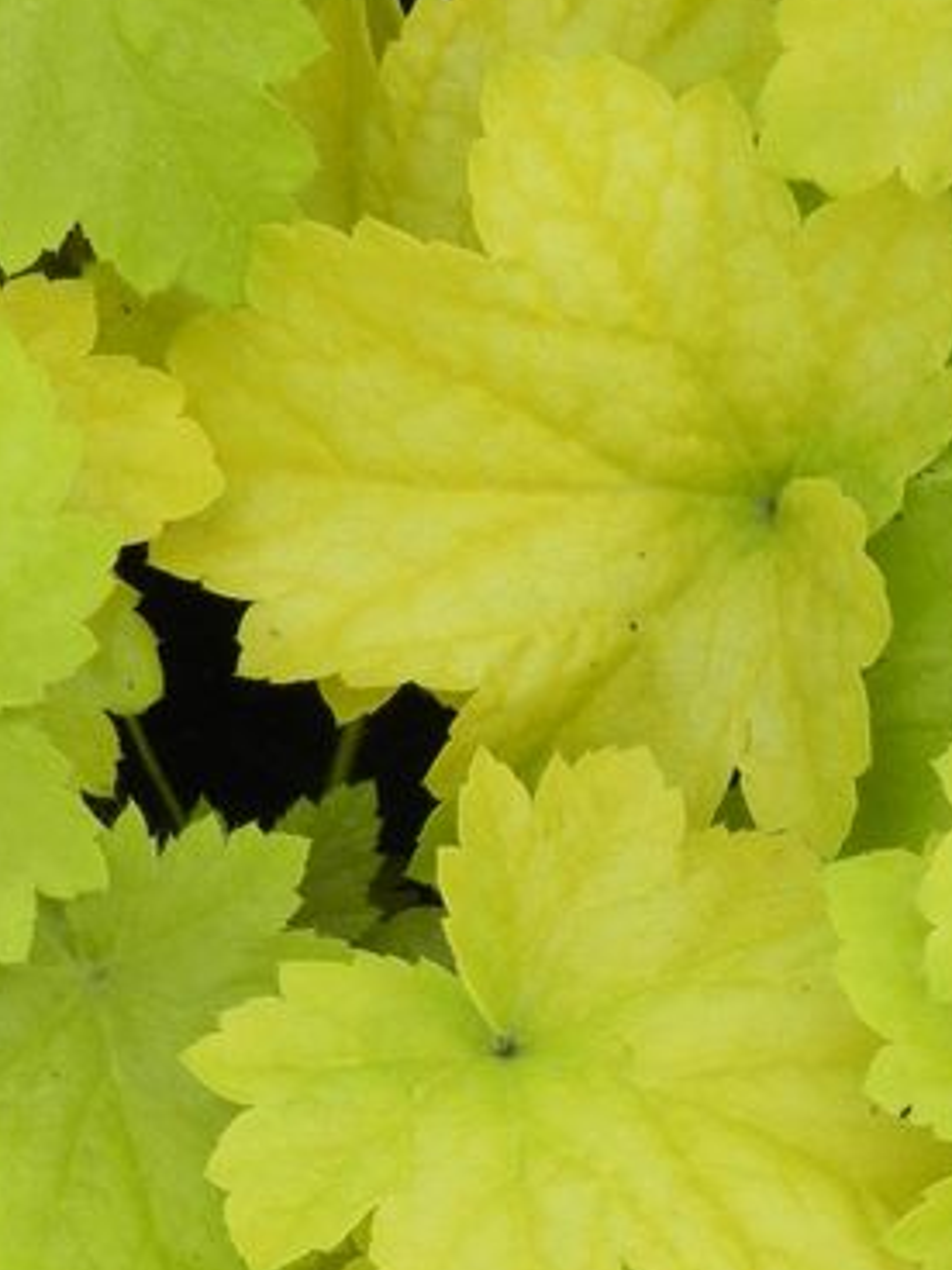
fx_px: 4620
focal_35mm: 126
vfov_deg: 15.4
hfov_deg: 11.7
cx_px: 824
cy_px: 1270
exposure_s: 1/100
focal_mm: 10.3
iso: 160
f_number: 5
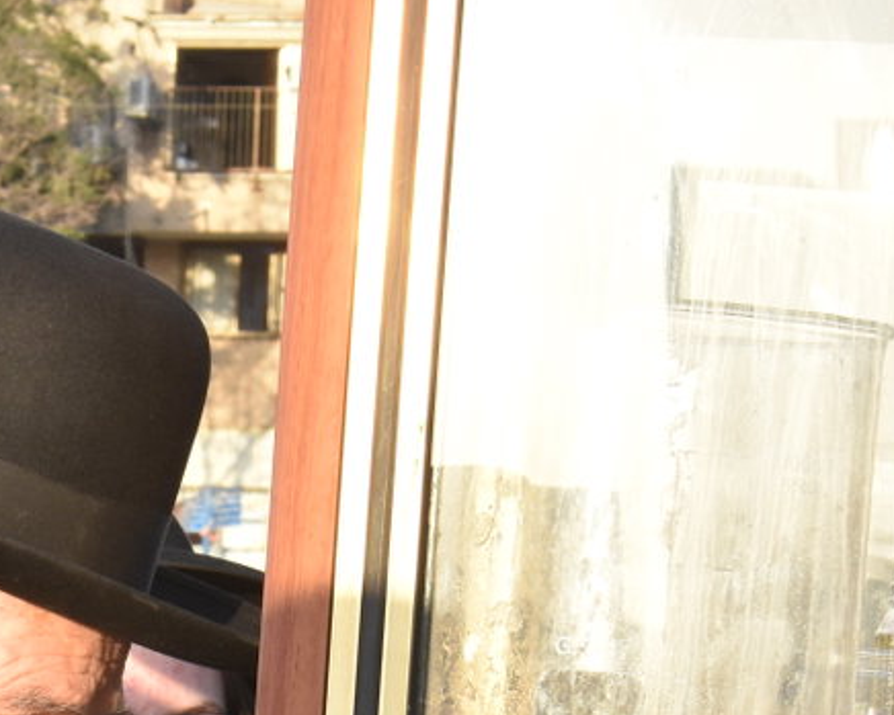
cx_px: 10
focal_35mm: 217
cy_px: 808
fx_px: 5743
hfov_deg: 8.9
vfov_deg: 7.1
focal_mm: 48
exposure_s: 1/200
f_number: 14
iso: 1250
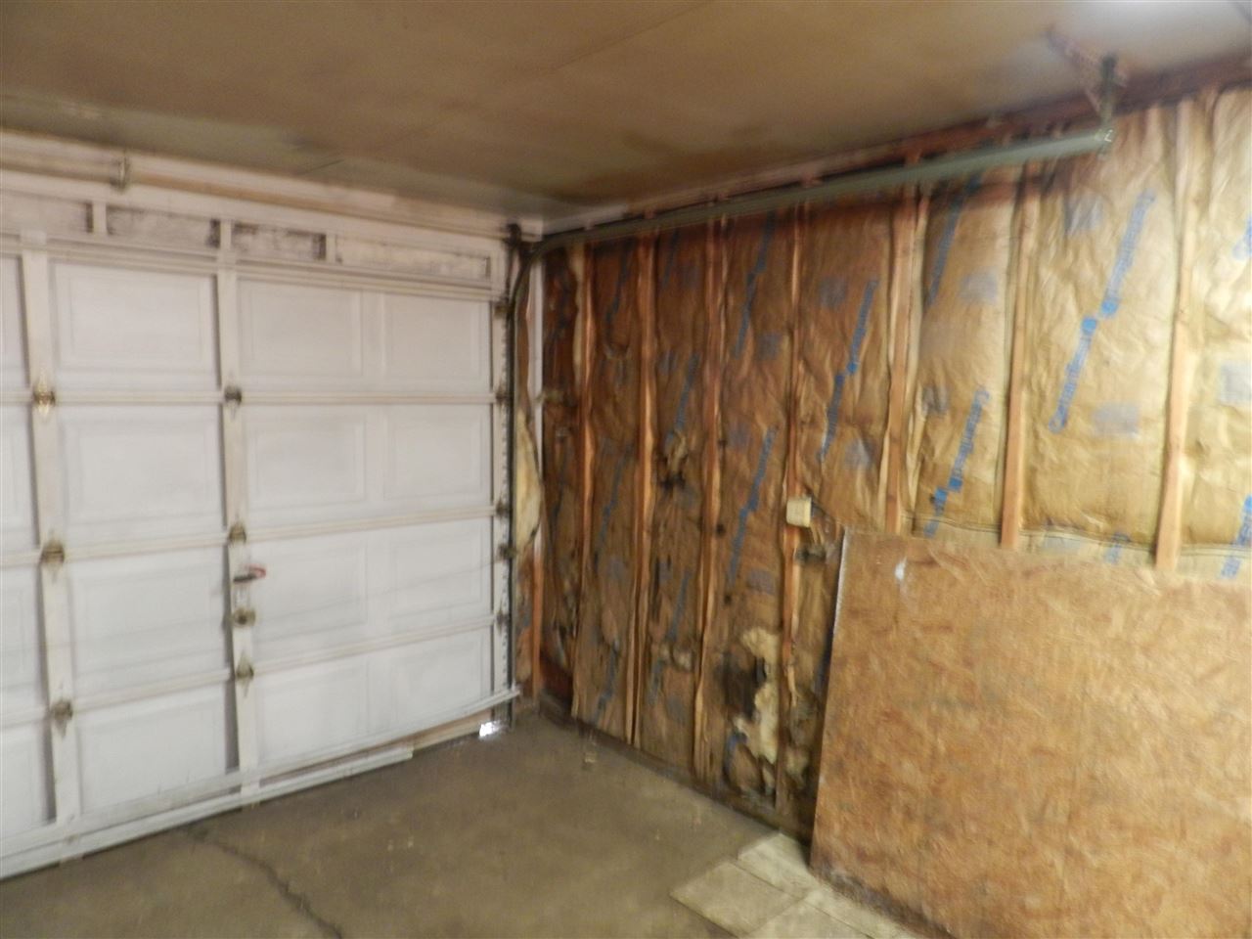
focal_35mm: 23
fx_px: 832
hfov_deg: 73.9
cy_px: 470
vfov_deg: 58.9
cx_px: 626
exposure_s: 1/3
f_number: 3.4
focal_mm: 4
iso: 400
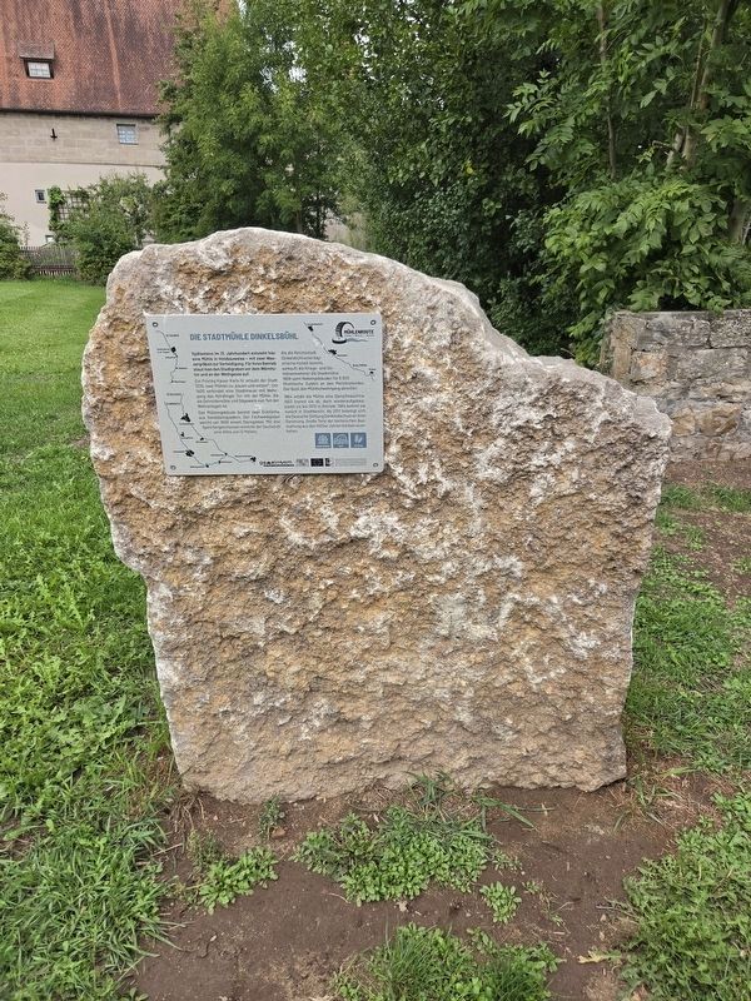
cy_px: 500
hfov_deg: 58.9
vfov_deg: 73.9
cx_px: 376
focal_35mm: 23
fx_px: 665
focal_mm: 5.4
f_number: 1.8
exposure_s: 1/885
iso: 80
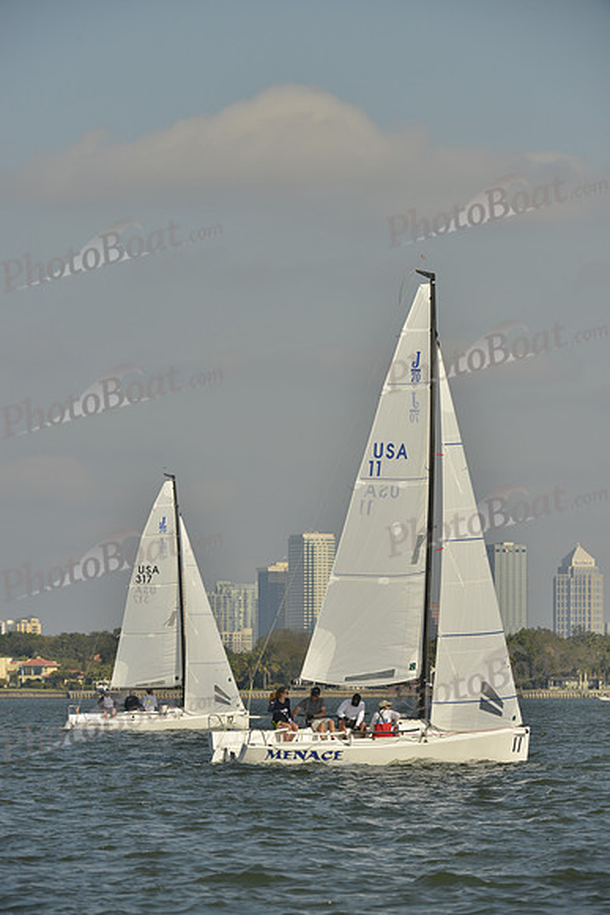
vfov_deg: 10.3
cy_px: 458
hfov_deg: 6.9
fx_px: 5080
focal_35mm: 200
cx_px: 305
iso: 280
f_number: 9
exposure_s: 1/1600
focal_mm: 200
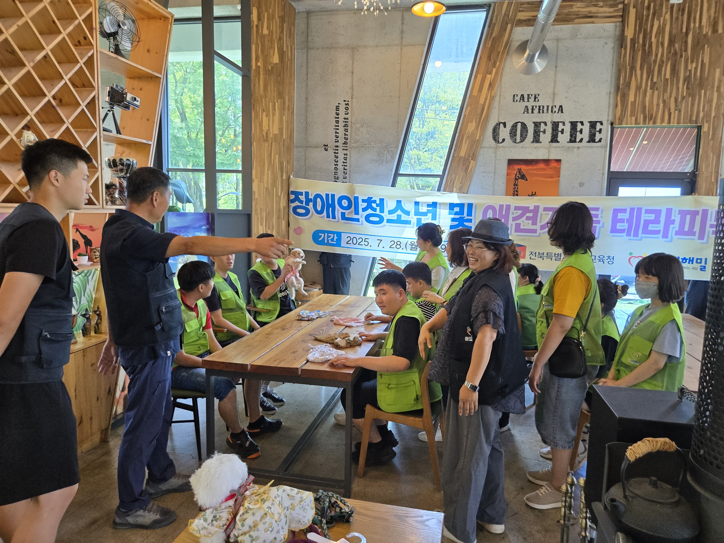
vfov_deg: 58.9
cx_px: 362
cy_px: 272
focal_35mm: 23
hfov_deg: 73.9
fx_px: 481
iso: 125
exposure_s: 1/120
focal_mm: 5.4
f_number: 1.8
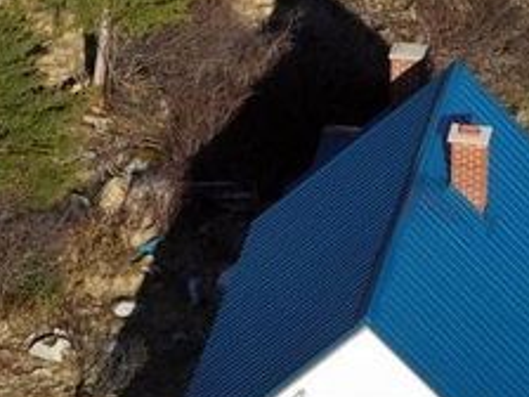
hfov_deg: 5.5
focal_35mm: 359
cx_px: 491
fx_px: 5486
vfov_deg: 4.1
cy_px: 377
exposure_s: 1/80
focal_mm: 29.85
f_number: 4.4
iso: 100
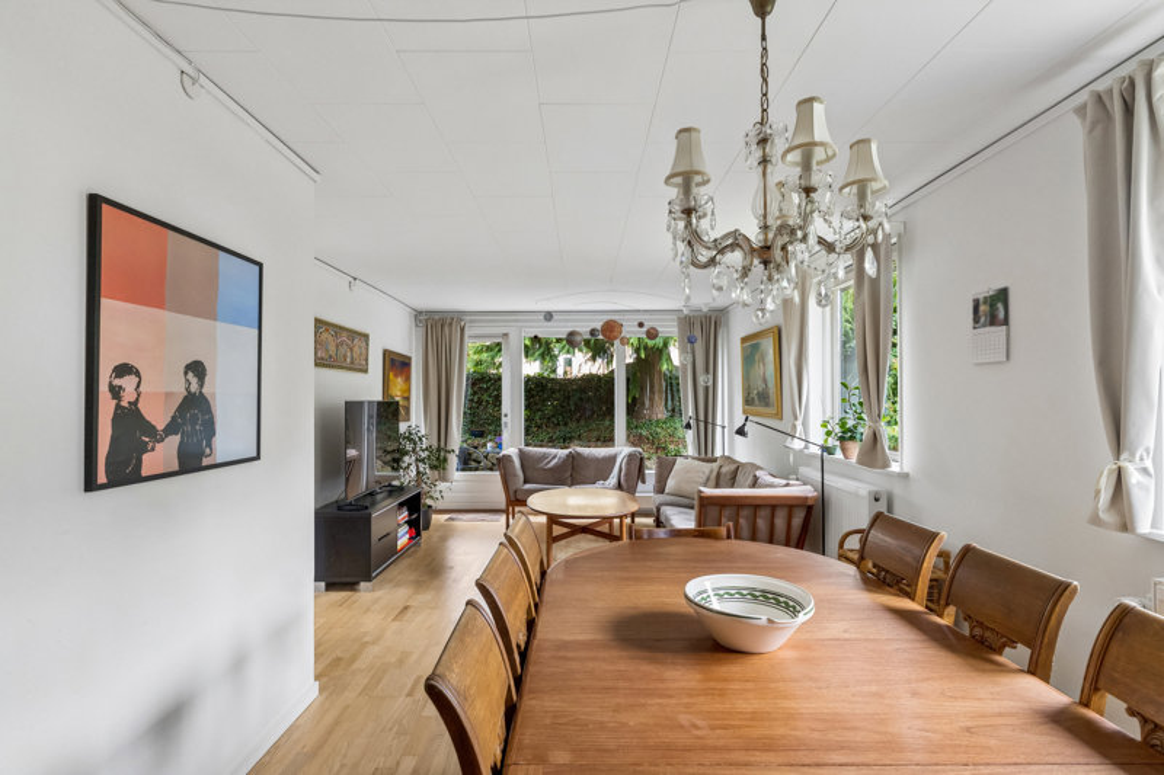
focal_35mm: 18
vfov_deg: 67.8
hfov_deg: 90.5
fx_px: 577
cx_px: 582
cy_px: 388
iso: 400
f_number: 7.1
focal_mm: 11.9
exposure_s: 1/13
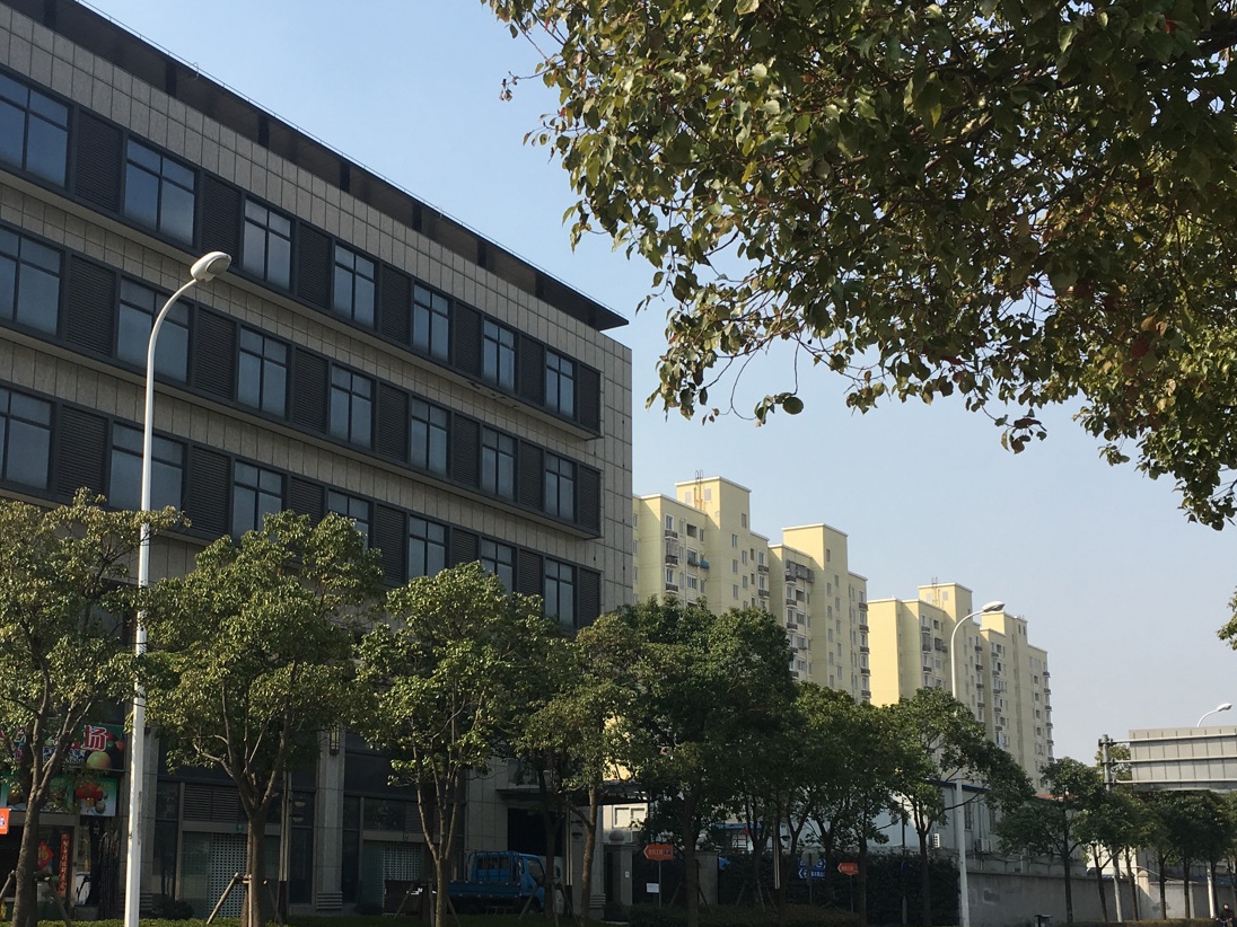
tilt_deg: +11.8
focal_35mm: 44
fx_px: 1572
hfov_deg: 42.7
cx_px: 471
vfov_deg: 32.7
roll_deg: -2.1
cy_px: 585
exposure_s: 1/1374
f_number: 2.2
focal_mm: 4.15
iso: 25
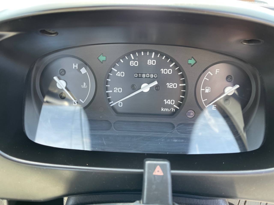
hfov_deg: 69.4
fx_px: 198
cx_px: 137
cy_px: 102
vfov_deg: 54.9
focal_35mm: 25
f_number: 1.6
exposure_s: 1/121
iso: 100
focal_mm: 5.1
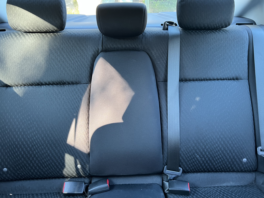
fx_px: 198
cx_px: 132
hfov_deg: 67.3
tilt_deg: -24.3
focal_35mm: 26
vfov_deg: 53.1
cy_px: 99
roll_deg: +2.4
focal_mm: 5.7
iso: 250
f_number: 1.5
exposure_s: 1/60
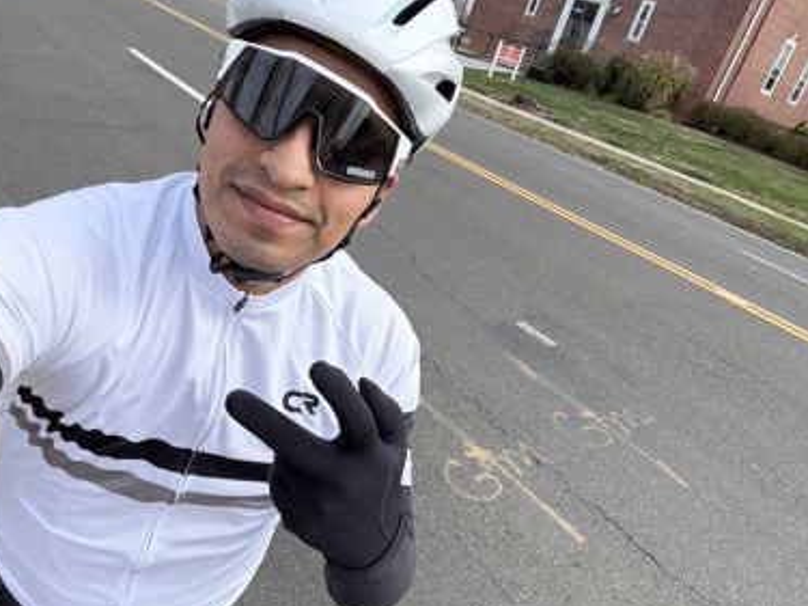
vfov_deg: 51.2
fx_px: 630
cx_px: 338
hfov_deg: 64.9
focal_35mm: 27
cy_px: 336
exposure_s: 1/450
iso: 40
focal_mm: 2.69
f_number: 1.9
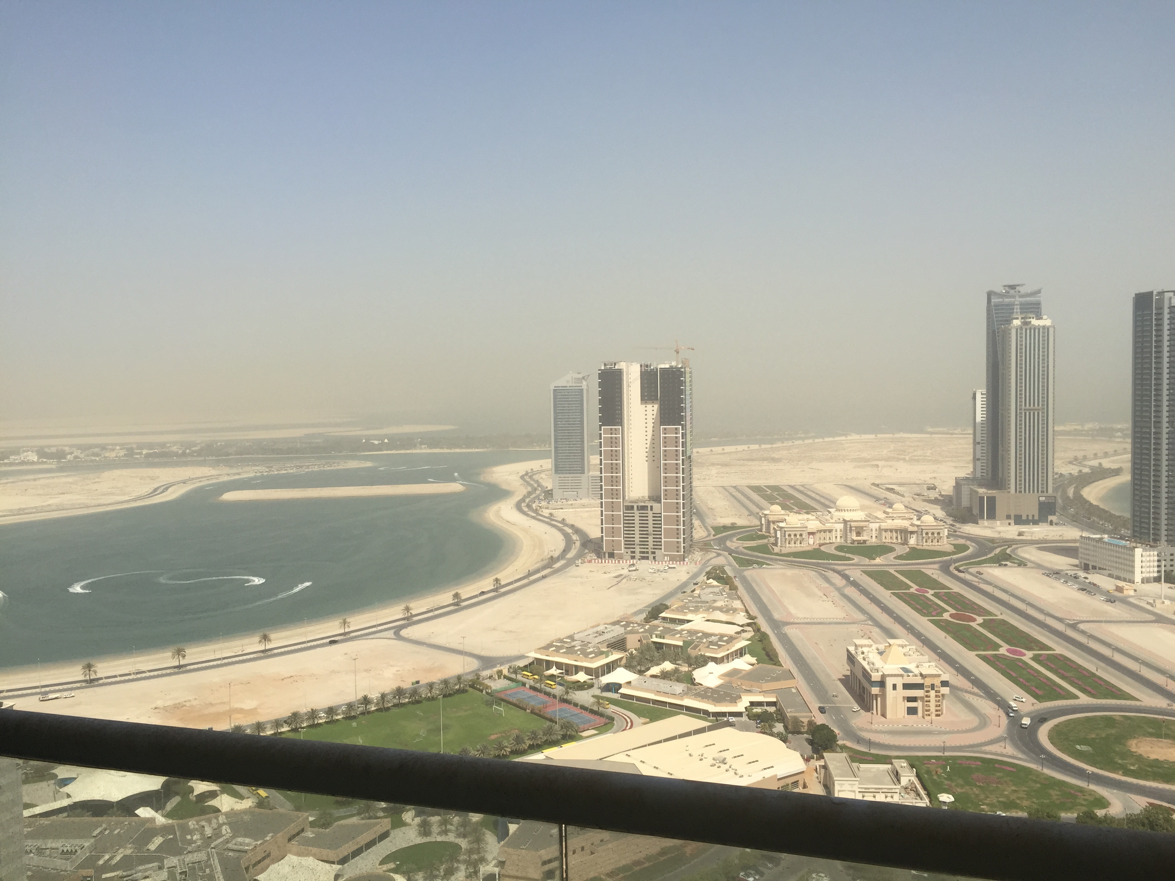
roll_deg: -0.2
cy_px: 440
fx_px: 984
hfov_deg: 61.7
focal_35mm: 29
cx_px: 588
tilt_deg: -2.3
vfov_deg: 48.2
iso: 32
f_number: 2.2
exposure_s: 1/3049
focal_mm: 4.15
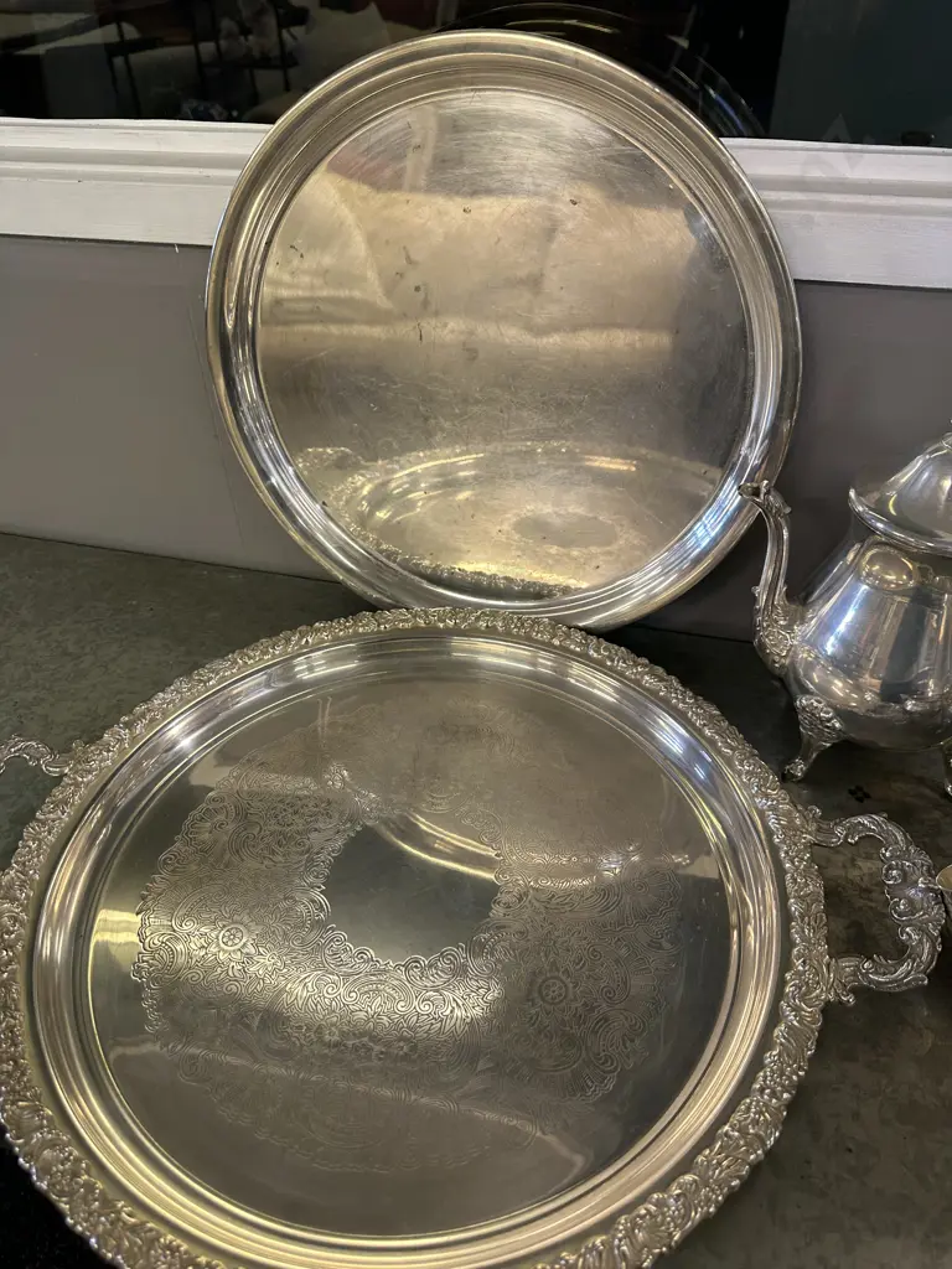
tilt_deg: -38.8
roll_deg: +1.4
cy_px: 634
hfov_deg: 56.8
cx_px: 476
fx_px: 880
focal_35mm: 24
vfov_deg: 71.6
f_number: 1.78
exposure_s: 1/100
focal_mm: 6.86
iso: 160
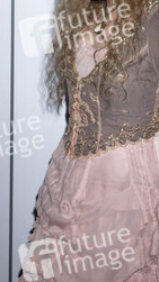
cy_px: 87
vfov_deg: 19.4
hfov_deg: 11.0
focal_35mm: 110
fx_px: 825
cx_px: 109
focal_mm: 66
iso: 640
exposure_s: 1/160
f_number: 7.1
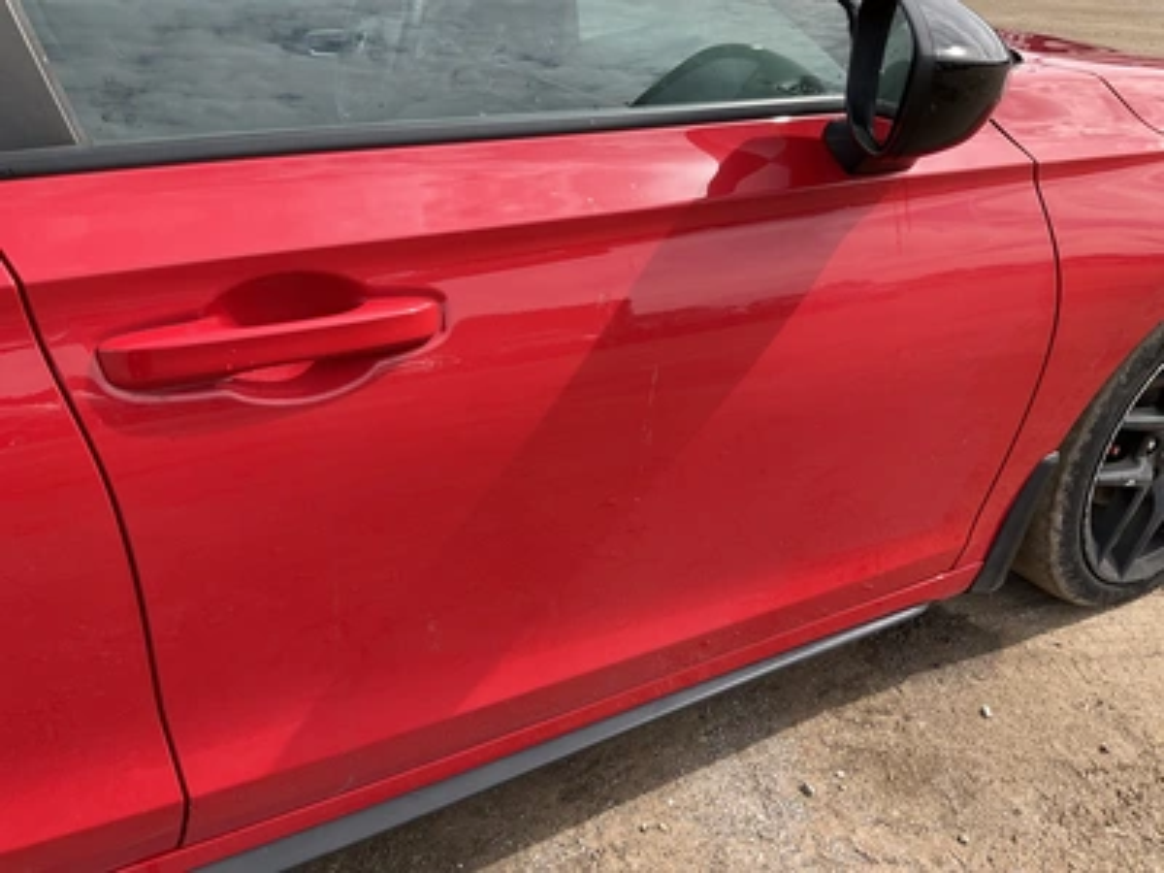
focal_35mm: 29
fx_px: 975
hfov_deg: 61.7
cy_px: 436
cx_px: 582
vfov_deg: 48.2
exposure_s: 1/540
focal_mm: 3
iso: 25
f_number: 1.8
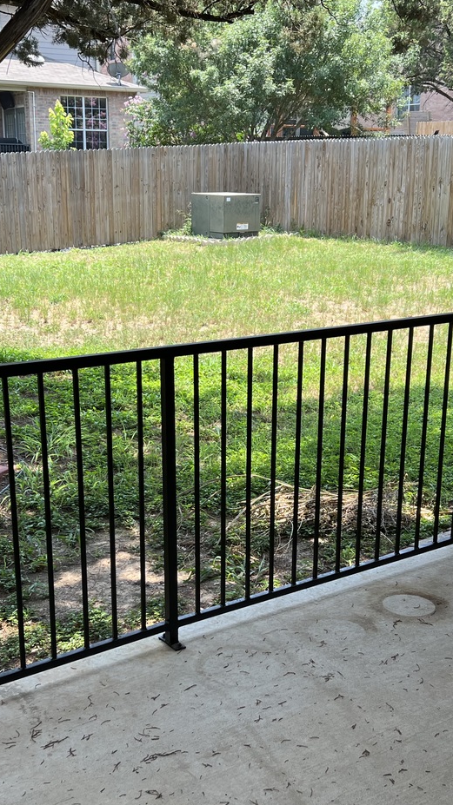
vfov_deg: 46.2
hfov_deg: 27.1
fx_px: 940
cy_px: 466
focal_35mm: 44
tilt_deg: -17.5
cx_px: 196
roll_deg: -0.1
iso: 50
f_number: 1.5
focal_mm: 5.7
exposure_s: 1/775
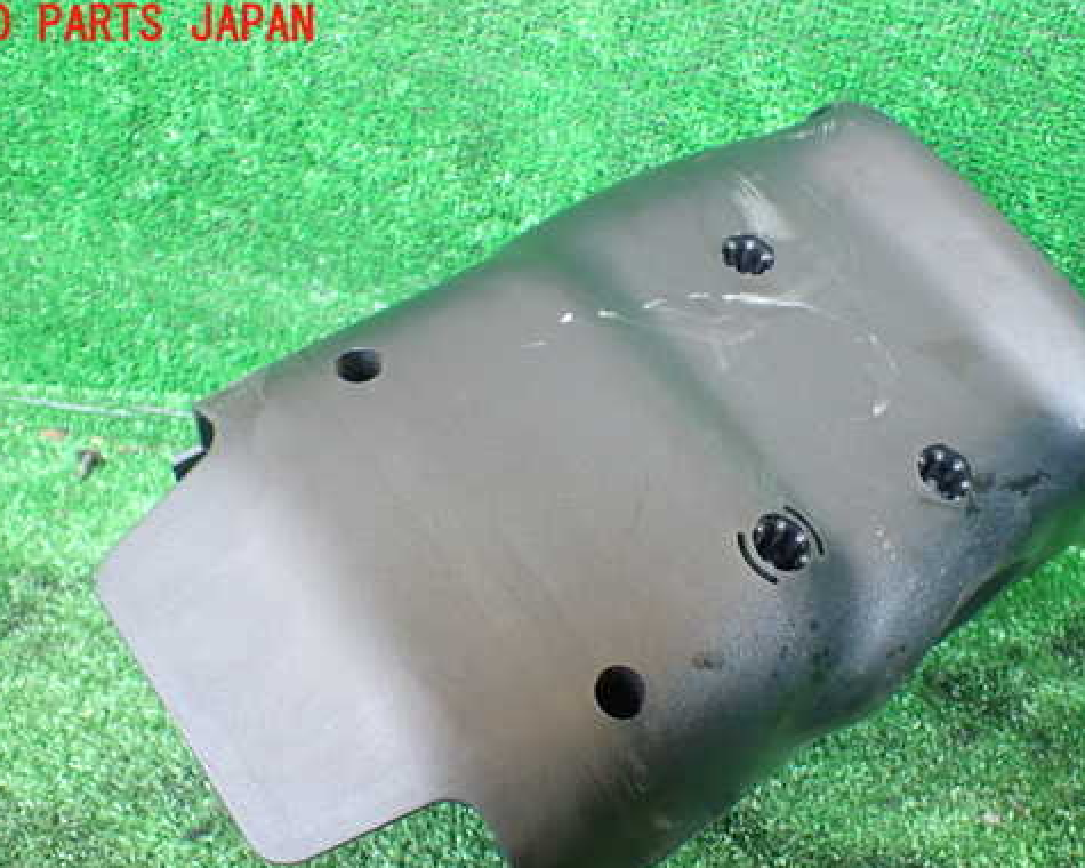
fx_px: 1188
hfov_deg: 49.0
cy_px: 512
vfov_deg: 40.0
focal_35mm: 37
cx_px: 585
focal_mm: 5.4
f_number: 2.3
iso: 800
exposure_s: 1/125
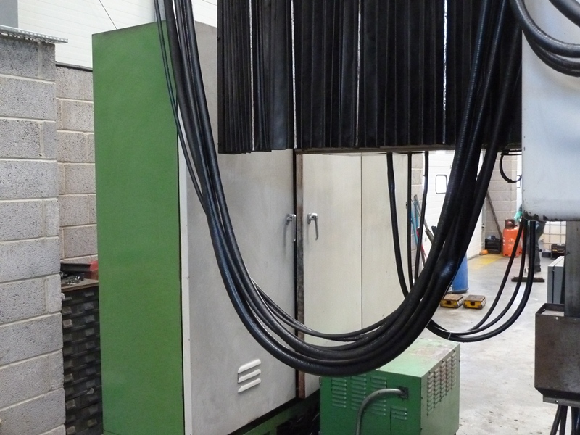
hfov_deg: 50.1
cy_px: 218
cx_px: 290
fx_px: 620
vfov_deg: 38.7
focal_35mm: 37
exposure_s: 1/40
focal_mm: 6.1
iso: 800
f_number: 3.6
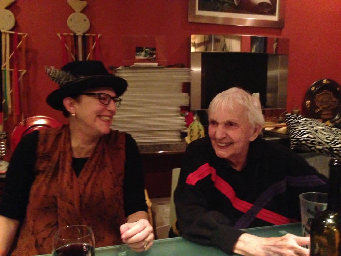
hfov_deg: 55.4
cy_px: 128
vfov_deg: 42.9
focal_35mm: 33
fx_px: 325
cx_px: 170
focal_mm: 4.12
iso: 800
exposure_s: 1/15
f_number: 2.4
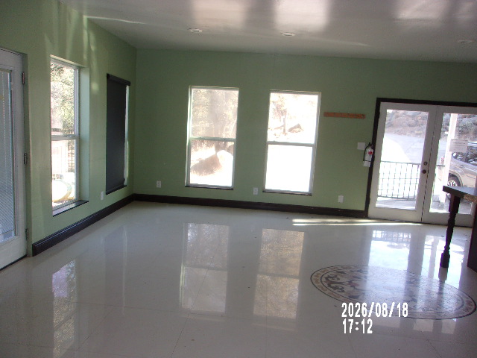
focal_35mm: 27
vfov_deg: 51.4
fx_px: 372
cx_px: 238
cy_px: 179
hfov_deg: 65.3
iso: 80
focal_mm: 4.9
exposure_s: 1/56
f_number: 3
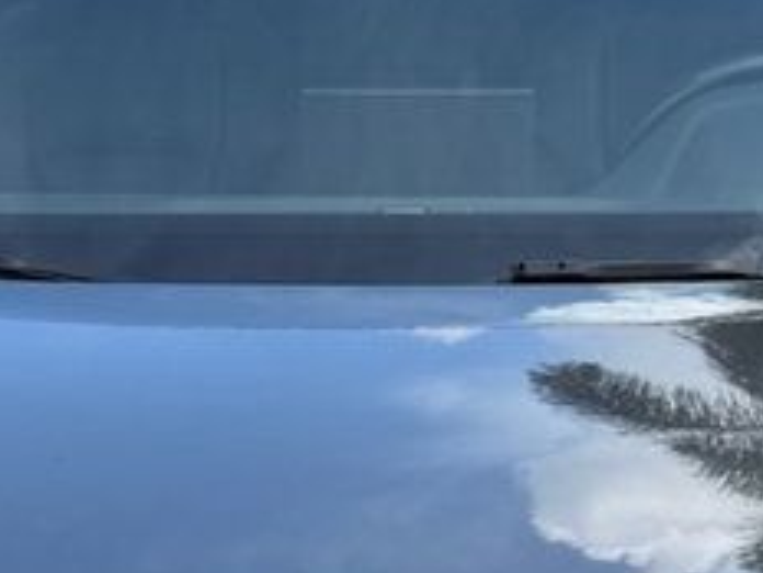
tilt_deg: -32.0
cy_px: 1143
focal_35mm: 106
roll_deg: -0.1
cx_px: 414
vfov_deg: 12.3
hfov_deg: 18.5
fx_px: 2336
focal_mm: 6.76
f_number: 1.78
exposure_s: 1/1437
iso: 80
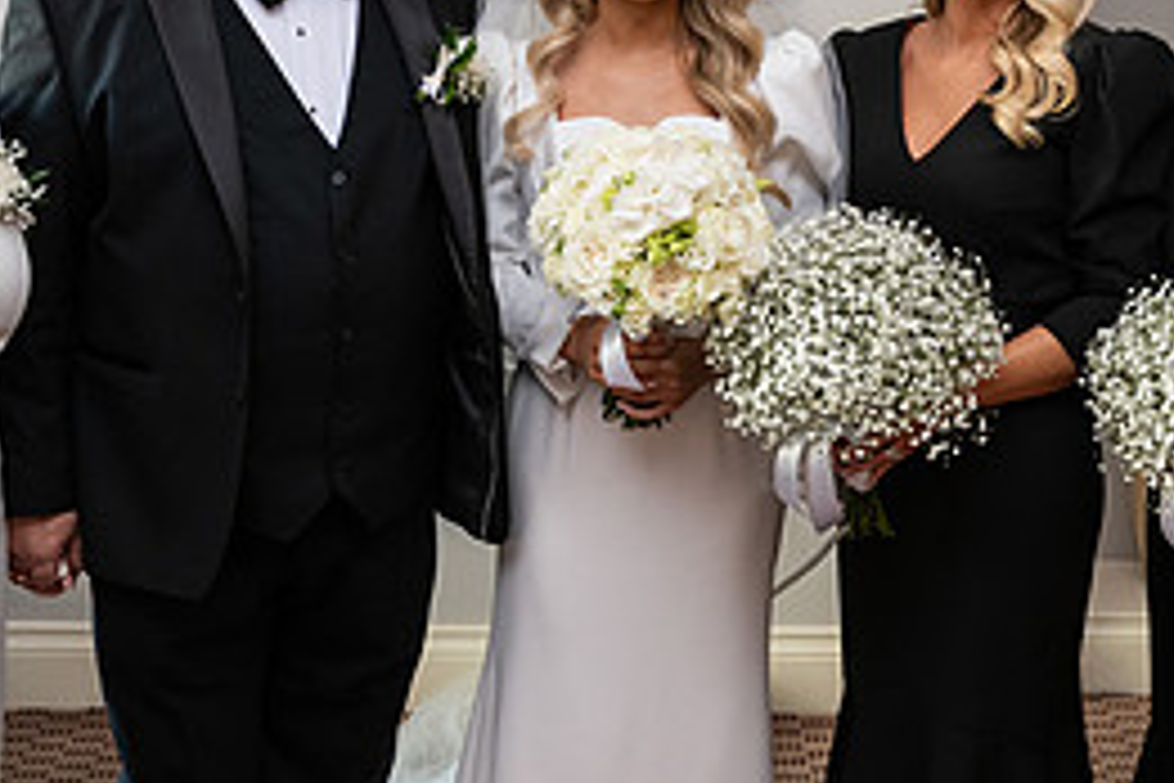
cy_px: 443
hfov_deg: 29.2
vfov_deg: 19.7
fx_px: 2250
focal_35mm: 69
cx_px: 657
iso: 640
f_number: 3.5
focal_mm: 31
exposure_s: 1/160
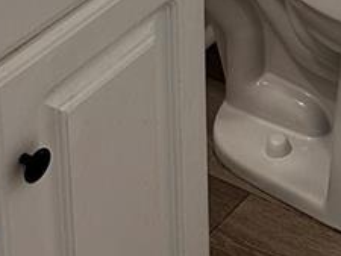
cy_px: -429
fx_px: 1262
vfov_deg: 9.7
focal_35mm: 128
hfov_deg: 14.7
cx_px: 444
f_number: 1.78
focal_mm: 6.86
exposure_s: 1/120
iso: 160
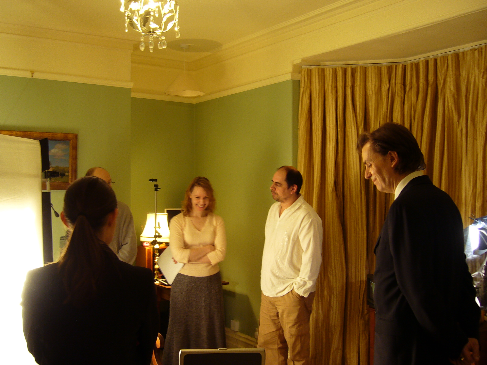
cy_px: 188
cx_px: 230
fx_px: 563
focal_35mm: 40
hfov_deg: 46.8
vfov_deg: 36.0
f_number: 2.8
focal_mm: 5.8
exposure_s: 1/3.2
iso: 80
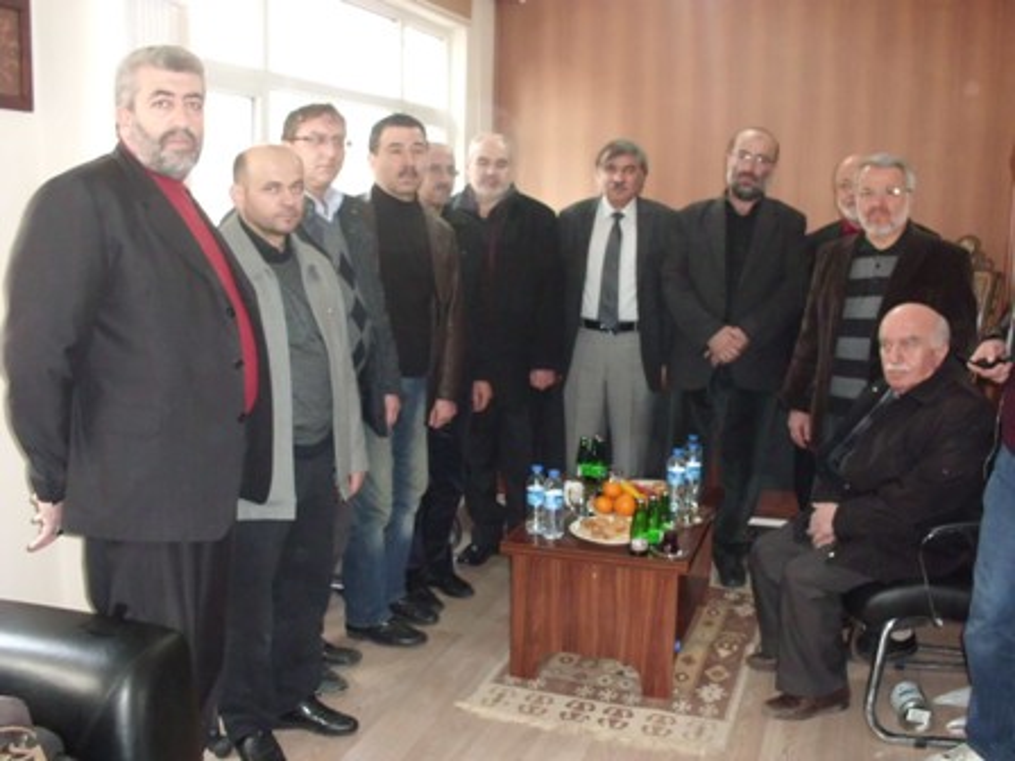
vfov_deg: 39.7
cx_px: 508
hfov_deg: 51.4
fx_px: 1056
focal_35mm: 36
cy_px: 380
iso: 400
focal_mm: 6.3
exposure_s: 1/60
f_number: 2.9
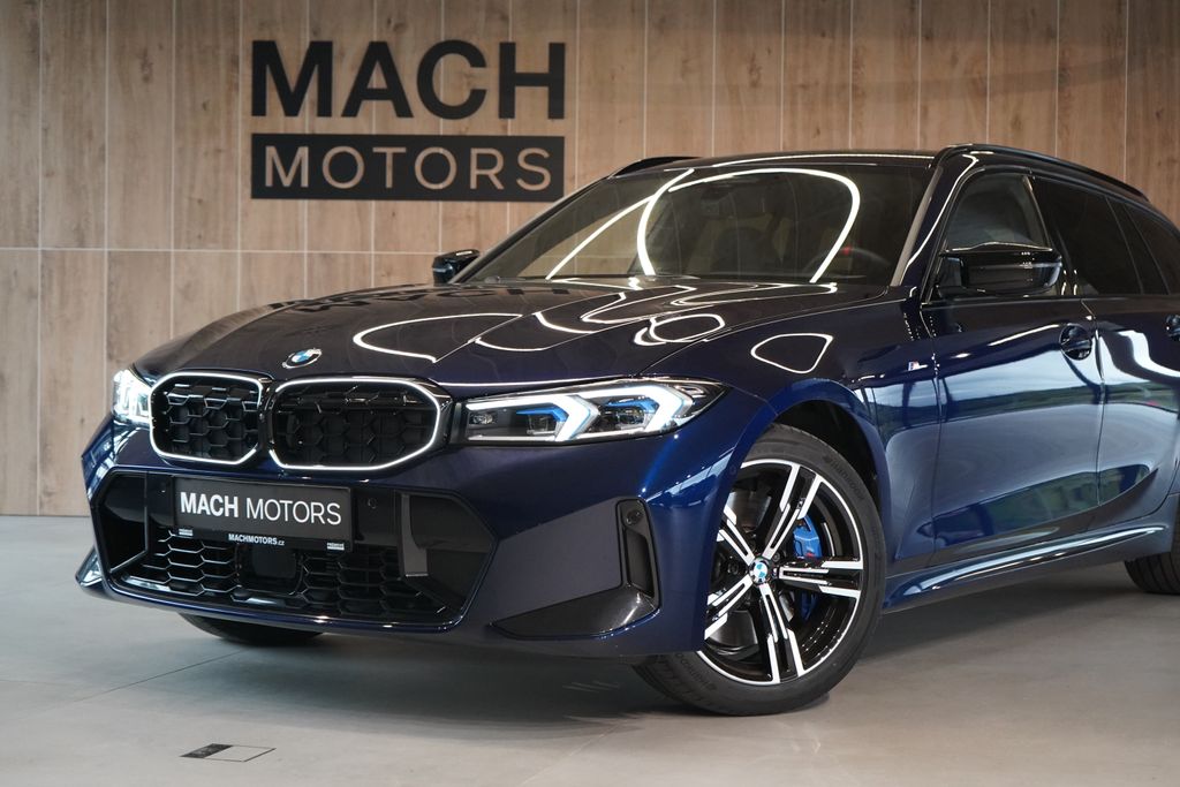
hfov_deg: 33.4
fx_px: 1967
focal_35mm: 60
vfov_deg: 22.6
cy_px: 394
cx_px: 590
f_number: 5
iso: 6400
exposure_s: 1/160
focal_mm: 60
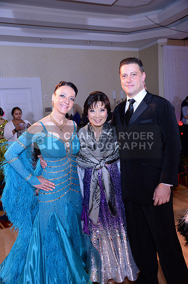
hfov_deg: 41.0
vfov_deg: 58.8
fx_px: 251
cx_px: 94
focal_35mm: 32
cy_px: 142
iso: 1250
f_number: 4.5
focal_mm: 32
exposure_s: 1/250
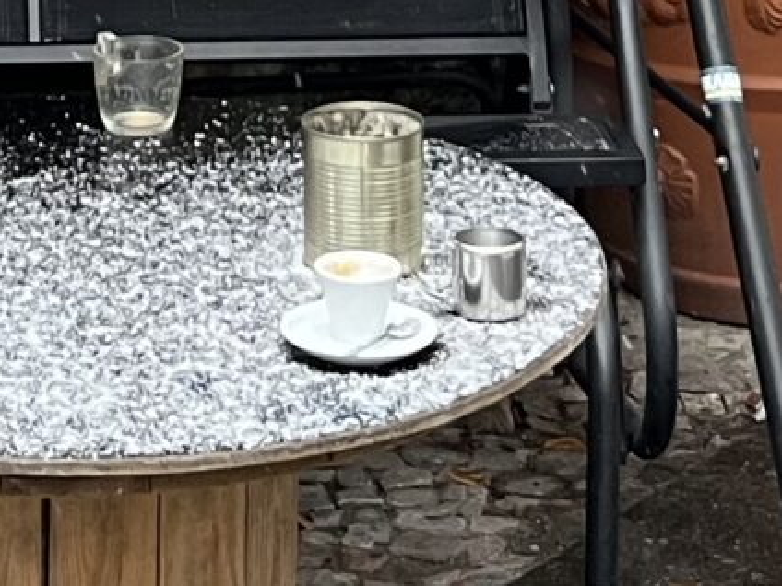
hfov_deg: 12.5
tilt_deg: +0.9
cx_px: 197
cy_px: -916
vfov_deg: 8.5
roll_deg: +0.8
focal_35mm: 157
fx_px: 3547
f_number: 1.6
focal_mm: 5.1
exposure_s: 1/83
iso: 125
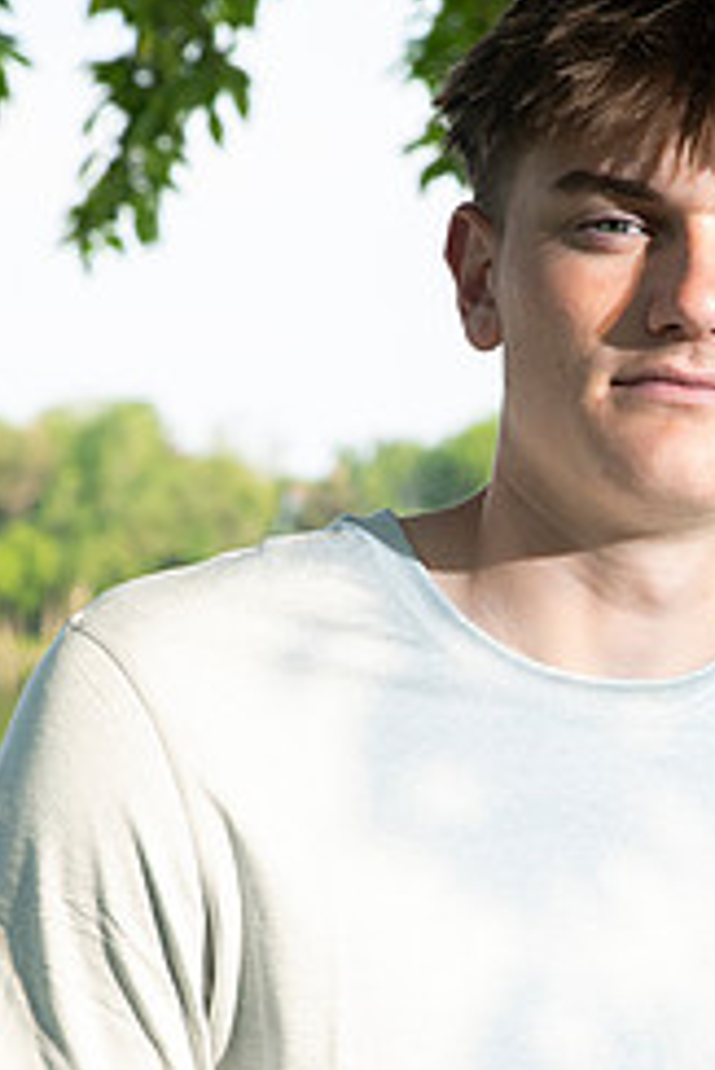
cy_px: 829
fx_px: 3837
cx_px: 623
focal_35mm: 129
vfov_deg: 15.8
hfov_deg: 10.6
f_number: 7.1
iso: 200
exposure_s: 1/160
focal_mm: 70
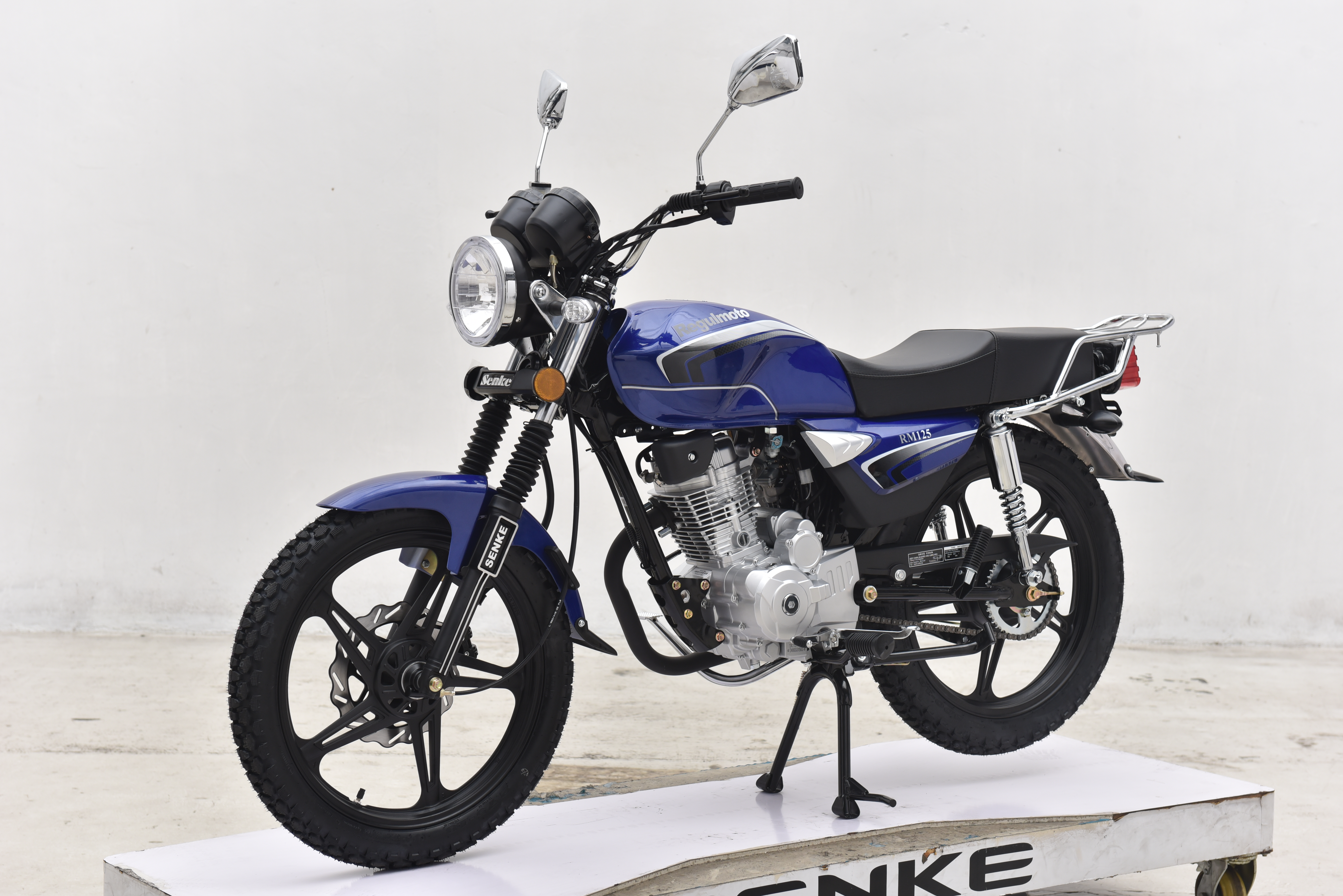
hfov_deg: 30.5
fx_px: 2463
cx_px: 672
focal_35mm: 66
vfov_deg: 20.6
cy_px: 448
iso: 320
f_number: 5.6
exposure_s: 1/125
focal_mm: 66
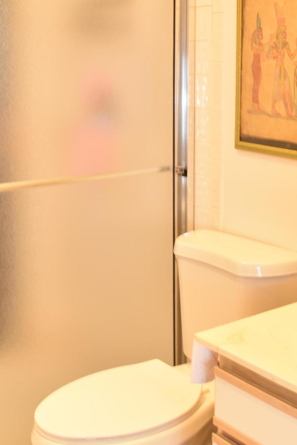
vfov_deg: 28.3
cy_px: 137
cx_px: 215
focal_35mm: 71
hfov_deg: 19.1
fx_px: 877
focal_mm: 27
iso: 100
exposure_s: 1/13
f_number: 5
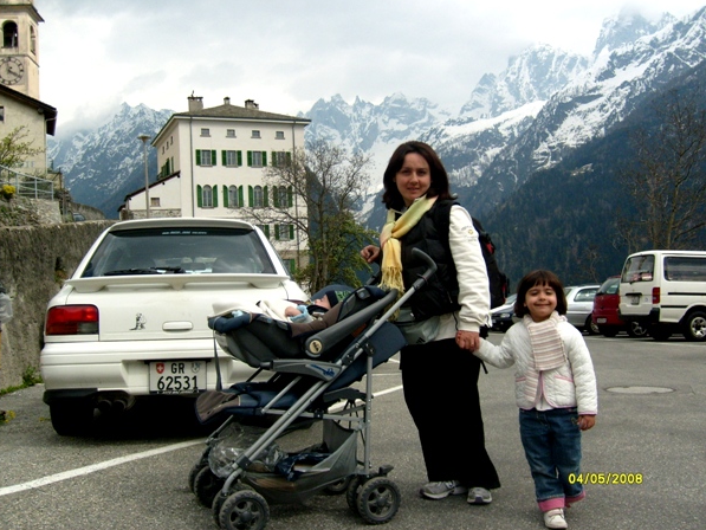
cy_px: 262
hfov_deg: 51.3
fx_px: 734
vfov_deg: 39.7
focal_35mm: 36
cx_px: 350
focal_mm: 5.8
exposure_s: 1/250
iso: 80
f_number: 7.1
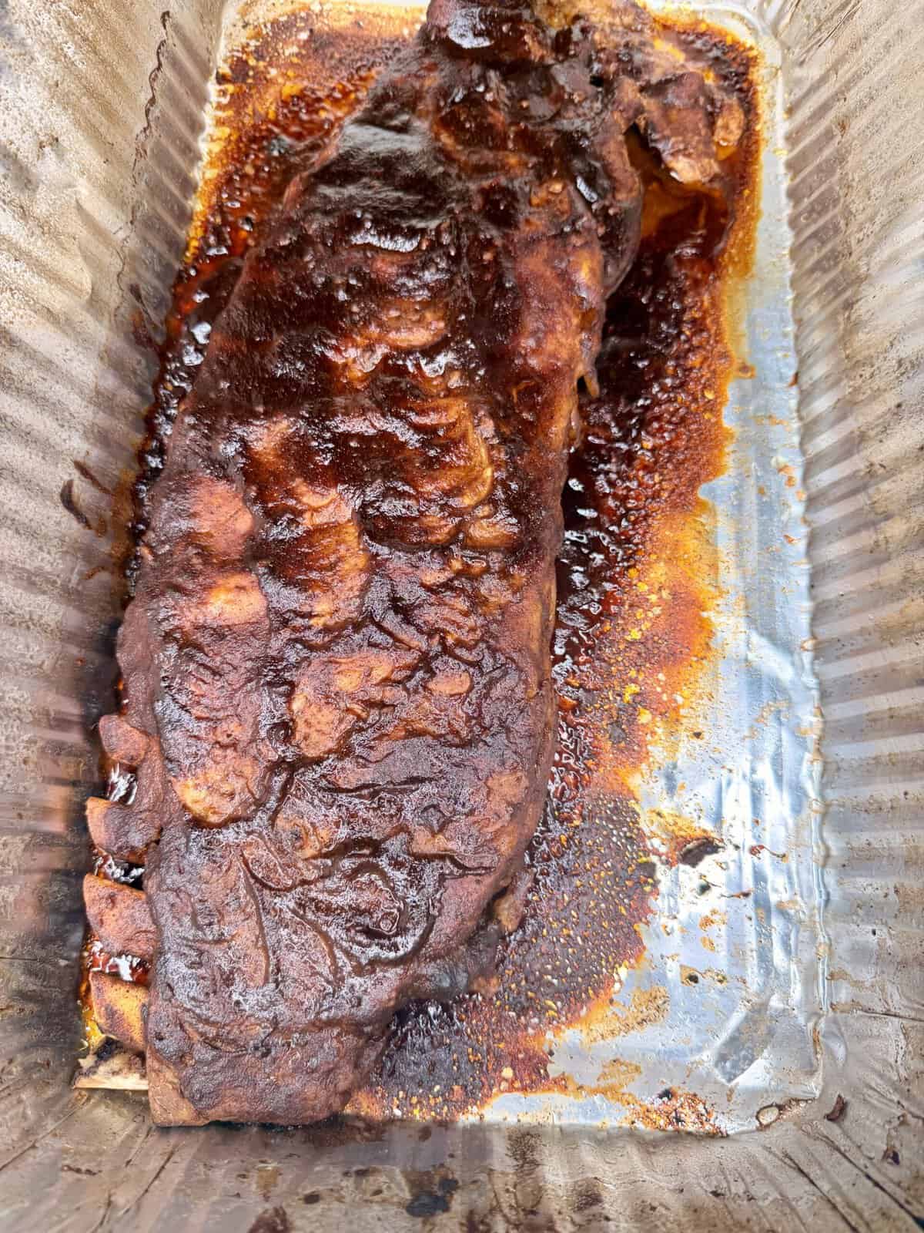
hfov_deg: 56.8
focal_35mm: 24
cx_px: 462
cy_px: 616
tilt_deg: -75.5
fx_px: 854
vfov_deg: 71.6
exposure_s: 1/259
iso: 64
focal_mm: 6.76
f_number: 1.78
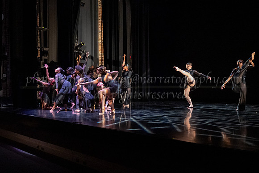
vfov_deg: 33.3
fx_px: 289
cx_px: 83
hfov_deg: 47.4
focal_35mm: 40
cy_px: 86
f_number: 2.8
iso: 6400
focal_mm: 29.5
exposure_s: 1/100
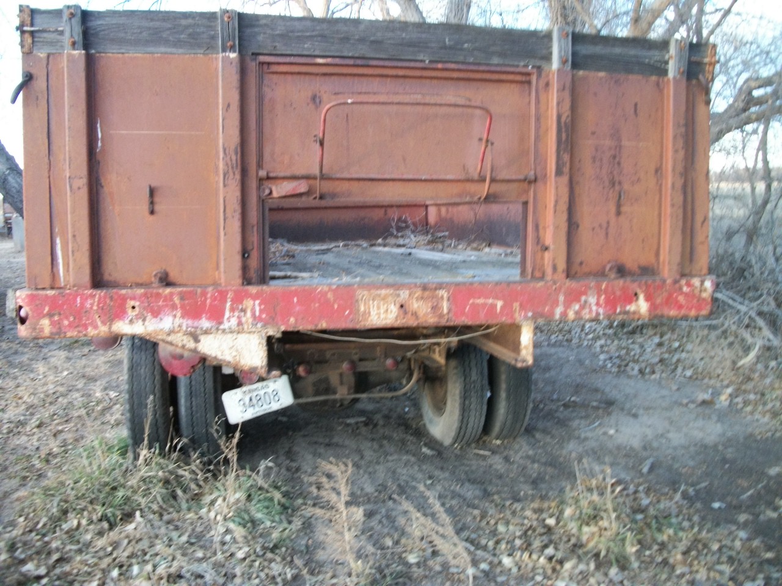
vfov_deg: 44.2
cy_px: 293
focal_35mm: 32
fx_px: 723
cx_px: 391
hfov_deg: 56.8
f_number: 2.9
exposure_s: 1/50
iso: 160
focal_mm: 5.7
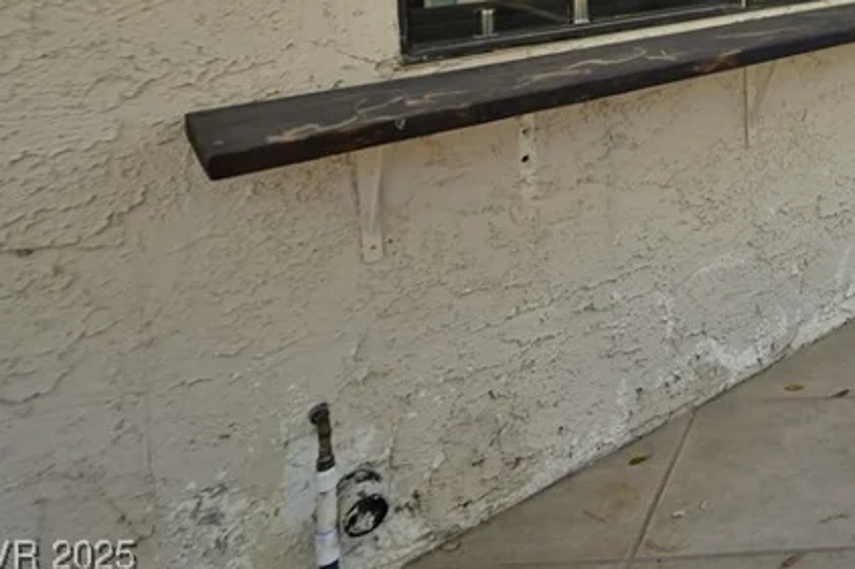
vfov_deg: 32.7
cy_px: -96
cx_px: 991
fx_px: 807
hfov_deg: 41.3
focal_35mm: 34
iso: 400
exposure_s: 1/60
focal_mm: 14
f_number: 10
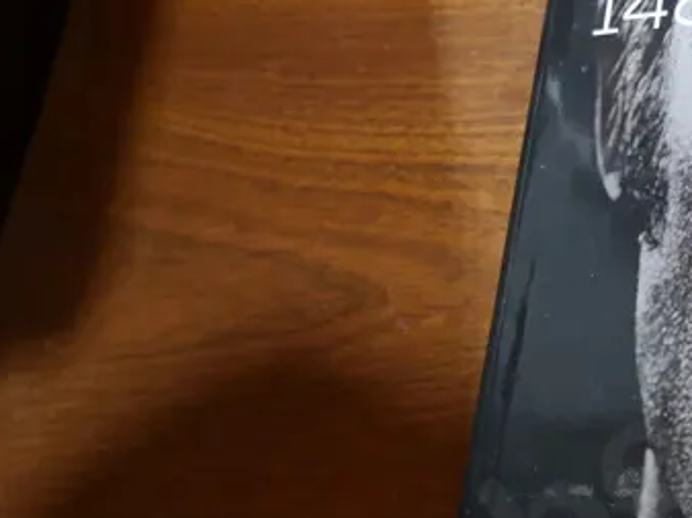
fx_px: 1818
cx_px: 975
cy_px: 222
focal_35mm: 91
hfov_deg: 19.4
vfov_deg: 16.2
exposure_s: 1/60
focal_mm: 15
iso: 500
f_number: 3.6
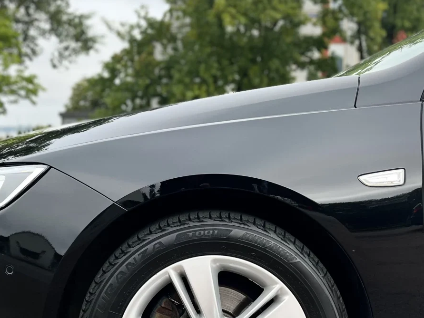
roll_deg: -0.4
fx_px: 686
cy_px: 206
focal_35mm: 56
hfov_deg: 34.3
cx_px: 177
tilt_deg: -6.6
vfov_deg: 26.0
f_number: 1.6
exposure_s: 1/569
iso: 50
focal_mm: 5.1
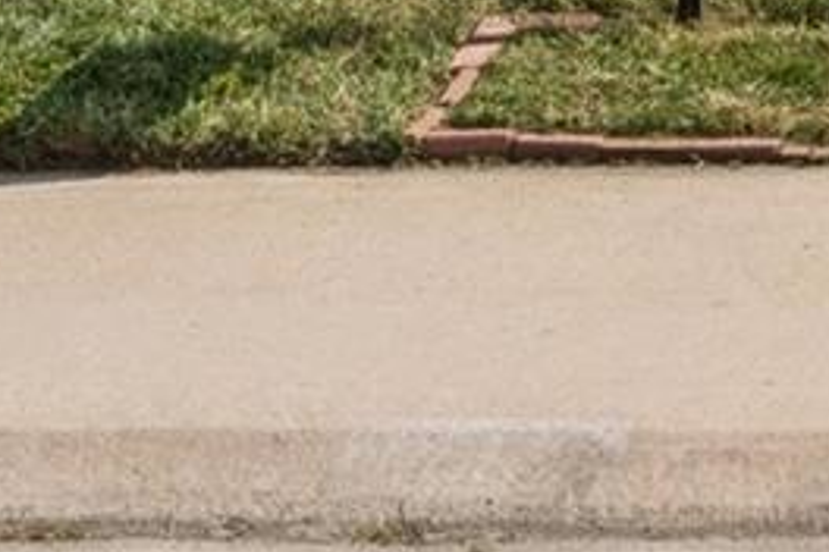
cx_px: 502
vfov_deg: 13.8
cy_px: -530
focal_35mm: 85
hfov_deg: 23.9
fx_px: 1957
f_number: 22
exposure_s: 1/60
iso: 125
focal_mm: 14
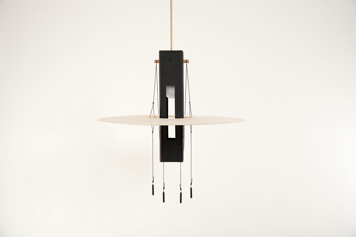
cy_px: 118
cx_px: 178
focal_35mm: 39
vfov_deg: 34.2
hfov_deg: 49.6
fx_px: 386
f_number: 2.8
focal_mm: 26
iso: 50
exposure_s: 1/20
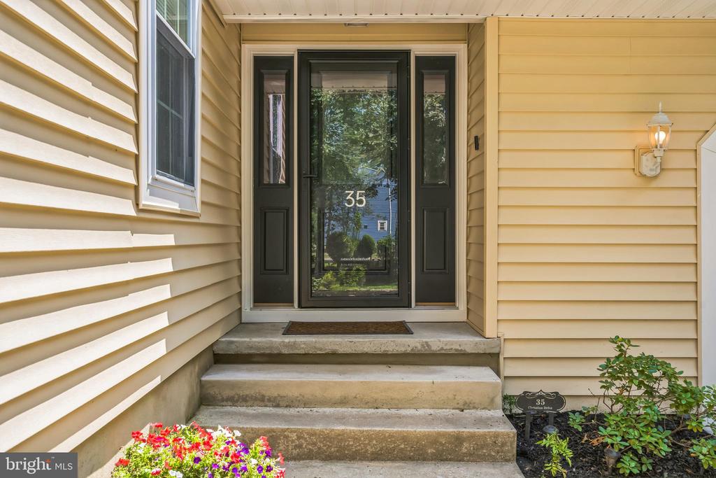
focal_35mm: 31
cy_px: 239
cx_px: 358
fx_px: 617
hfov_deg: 60.3
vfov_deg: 42.3
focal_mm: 31
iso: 200
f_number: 8
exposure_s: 1/160
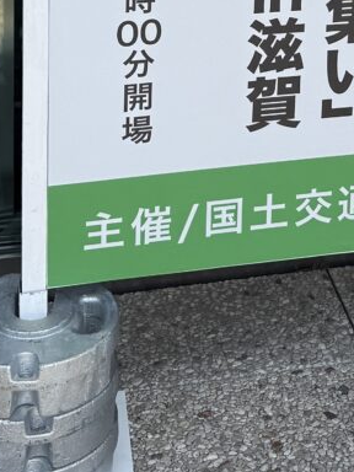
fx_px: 1309
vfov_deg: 18.4
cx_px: 336
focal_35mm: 96
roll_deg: -2.6
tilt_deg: -12.3
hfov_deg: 15.2
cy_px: -209
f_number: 1.78
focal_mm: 6.76
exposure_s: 1/3279
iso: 80
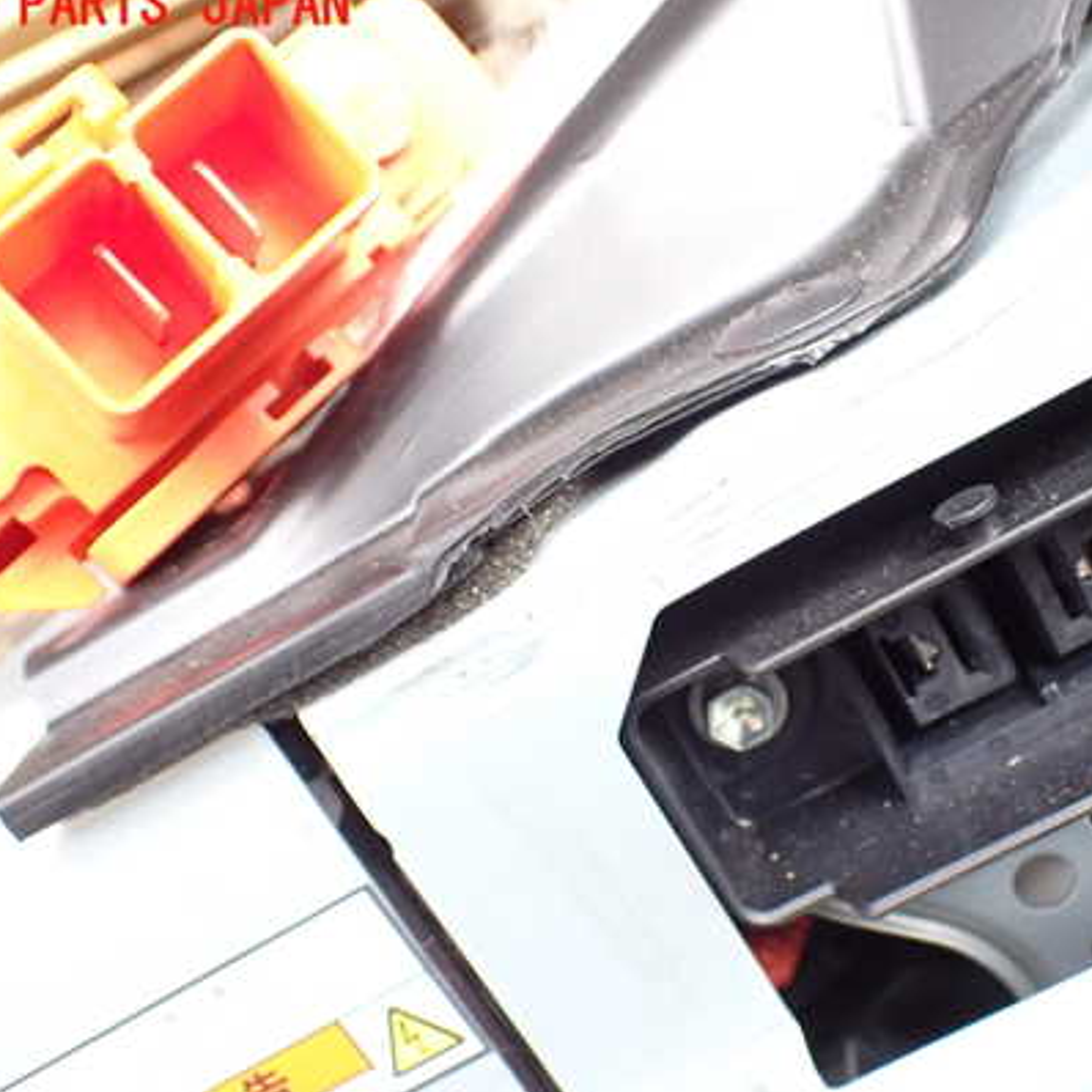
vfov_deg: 41.8
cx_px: 675
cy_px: 590
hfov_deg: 41.6
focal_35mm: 40
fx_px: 1428
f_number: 2.3
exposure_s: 1/125
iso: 250
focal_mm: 5.4
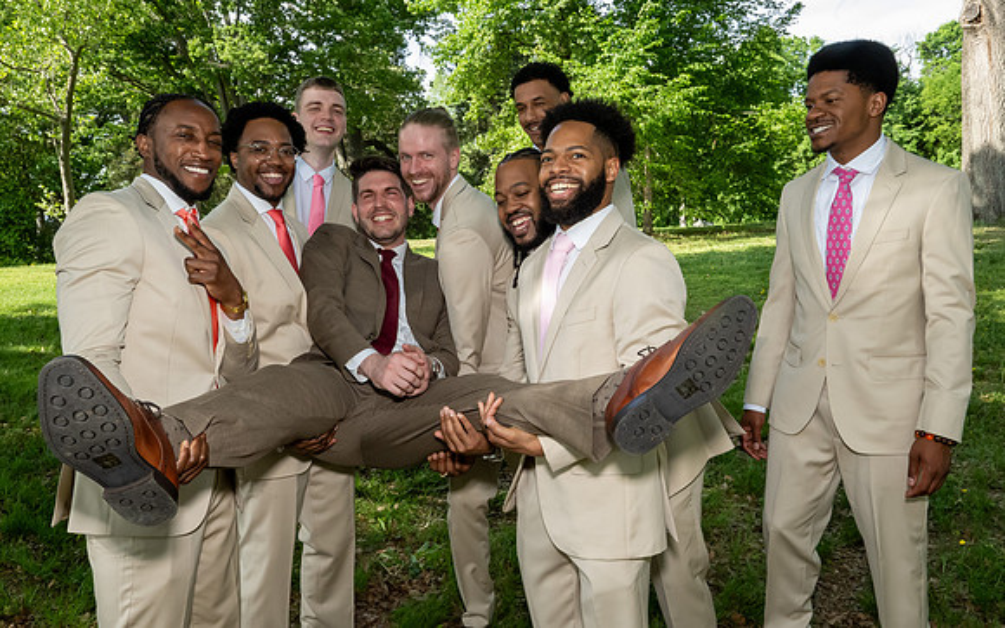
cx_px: 497
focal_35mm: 28
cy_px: 289
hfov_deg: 65.6
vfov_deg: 43.8
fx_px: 779
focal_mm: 18
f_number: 11
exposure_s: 1/250
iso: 1600
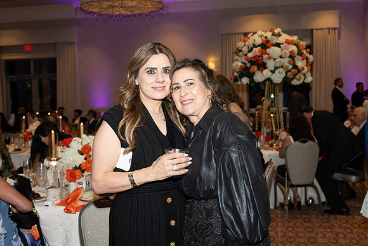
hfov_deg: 42.7
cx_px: 184
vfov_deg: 29.3
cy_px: 123
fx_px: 470
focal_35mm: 46
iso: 800
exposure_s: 1/100
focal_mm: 46
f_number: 5.6
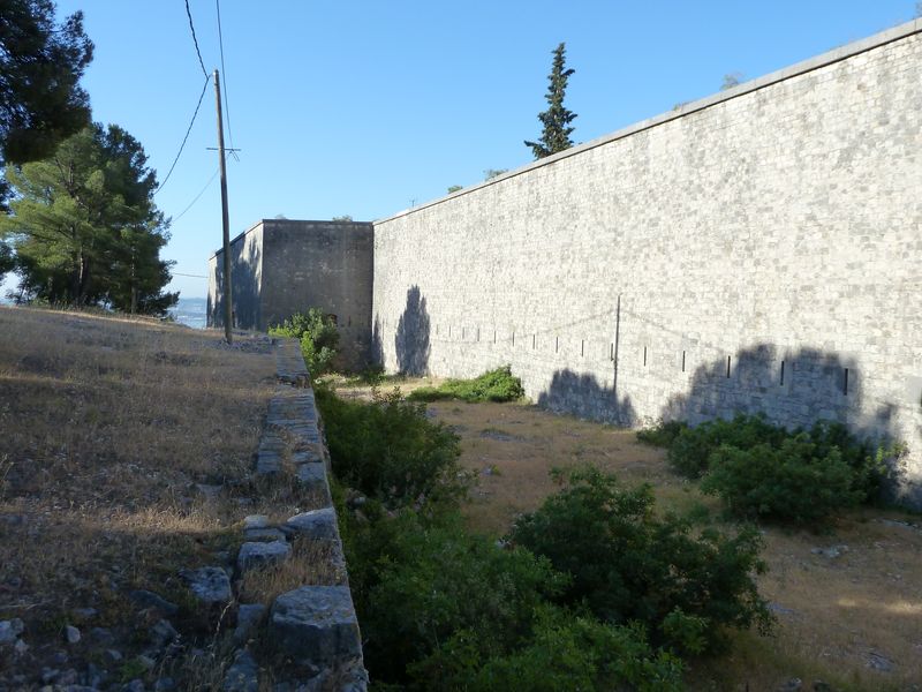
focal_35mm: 29
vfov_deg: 48.2
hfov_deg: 61.7
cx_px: 461
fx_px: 772
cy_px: 346
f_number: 4
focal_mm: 4.7
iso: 125
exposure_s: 1/500
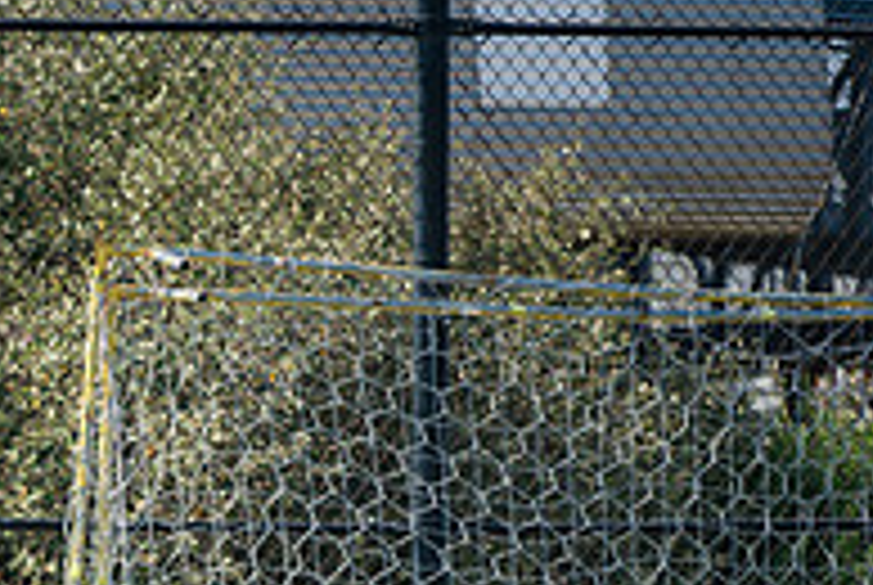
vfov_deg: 2.2
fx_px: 15009
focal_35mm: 618
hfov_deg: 3.3
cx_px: -374
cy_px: 866
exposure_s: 1/640
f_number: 4
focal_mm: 200
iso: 100
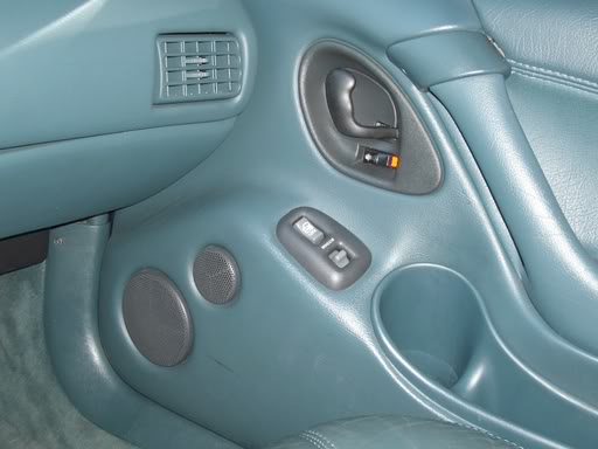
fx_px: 846
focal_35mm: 49
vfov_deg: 29.7
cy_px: 224
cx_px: 299
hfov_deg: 38.9
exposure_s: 1/60
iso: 100
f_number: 3.1
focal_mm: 8.2
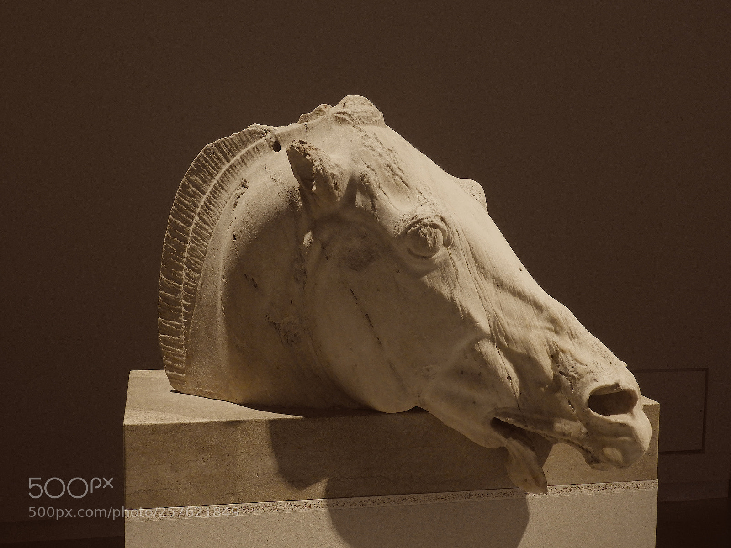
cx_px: 366
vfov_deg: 29.1
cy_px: 274
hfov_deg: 38.2
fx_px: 1056
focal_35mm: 50
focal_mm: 9
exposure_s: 1/8
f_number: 4
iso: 450
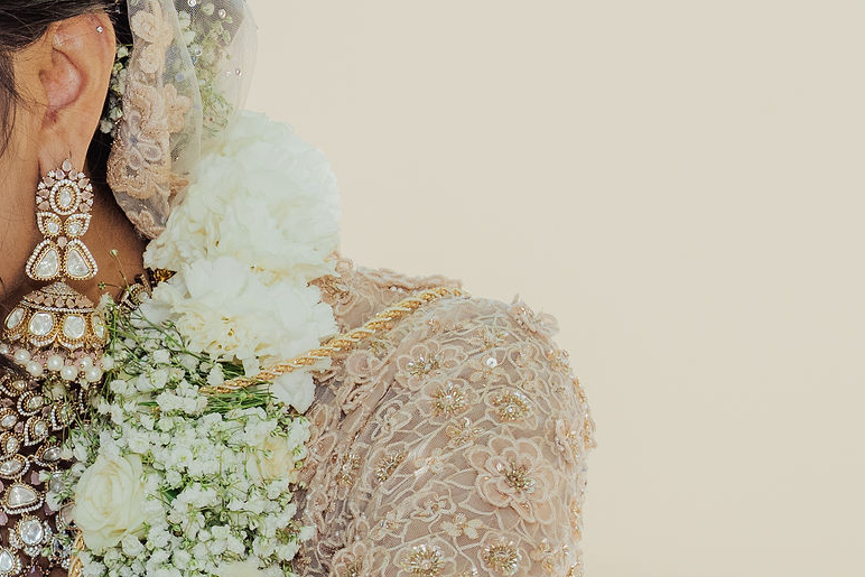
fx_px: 6945
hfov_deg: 7.0
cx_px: -487
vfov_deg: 4.7
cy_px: 725
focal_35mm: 289
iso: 400
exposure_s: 1/200
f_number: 4.5
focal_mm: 62
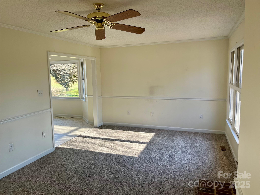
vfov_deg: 53.1
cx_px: 130
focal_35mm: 26
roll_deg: +1.4
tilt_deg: -6.5
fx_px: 195
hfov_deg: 67.3
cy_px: 98
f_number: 1.6
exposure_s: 1/170
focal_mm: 5.1
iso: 40
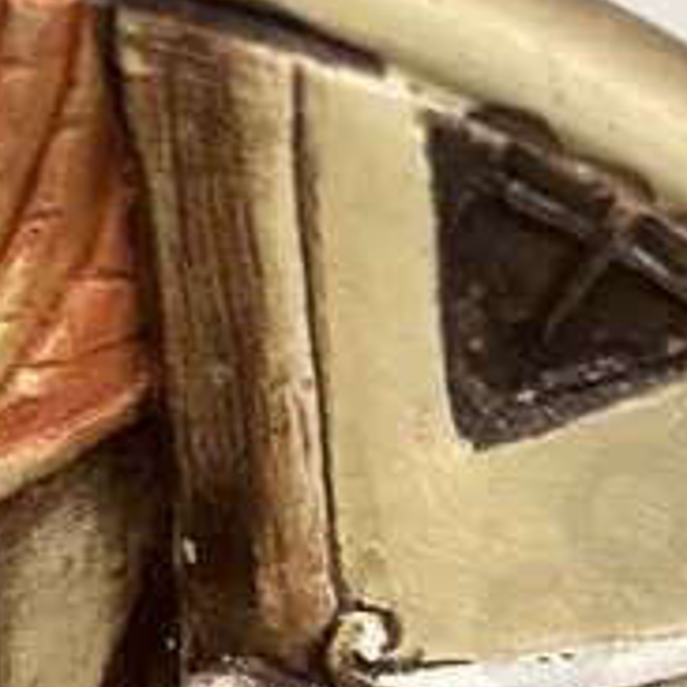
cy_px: 1704
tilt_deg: -33.4
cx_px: -263
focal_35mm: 119
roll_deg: -0.3
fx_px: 2672
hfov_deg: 14.0
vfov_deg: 11.7
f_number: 1.78
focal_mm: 6.86
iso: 160
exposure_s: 1/50
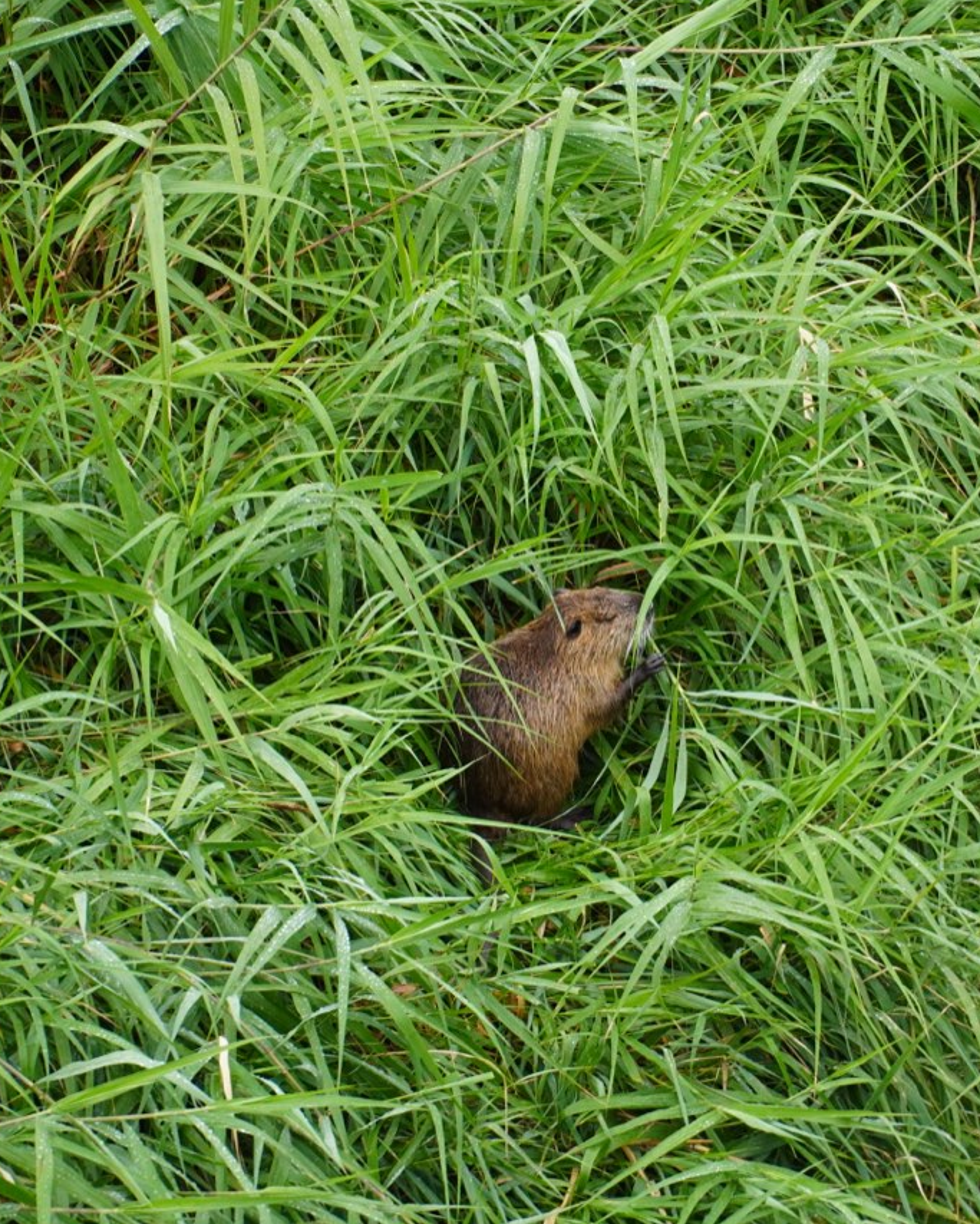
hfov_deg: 5.0
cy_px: 609
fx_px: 11297
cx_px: 616
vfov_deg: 6.2
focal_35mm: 312
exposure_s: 1/250
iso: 800
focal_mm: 135
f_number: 5.6
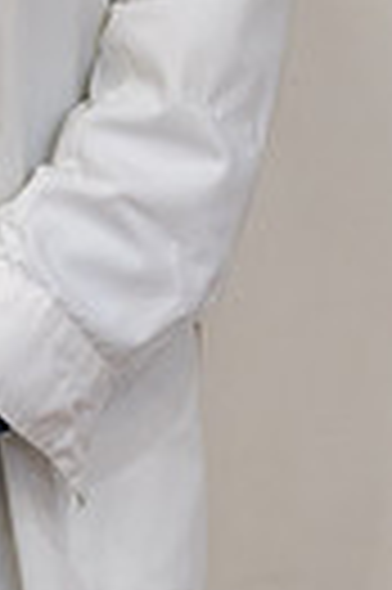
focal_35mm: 351
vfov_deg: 5.8
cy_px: -306
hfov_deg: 3.9
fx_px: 5748
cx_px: -162
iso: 5000
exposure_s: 1/80
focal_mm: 102
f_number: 4
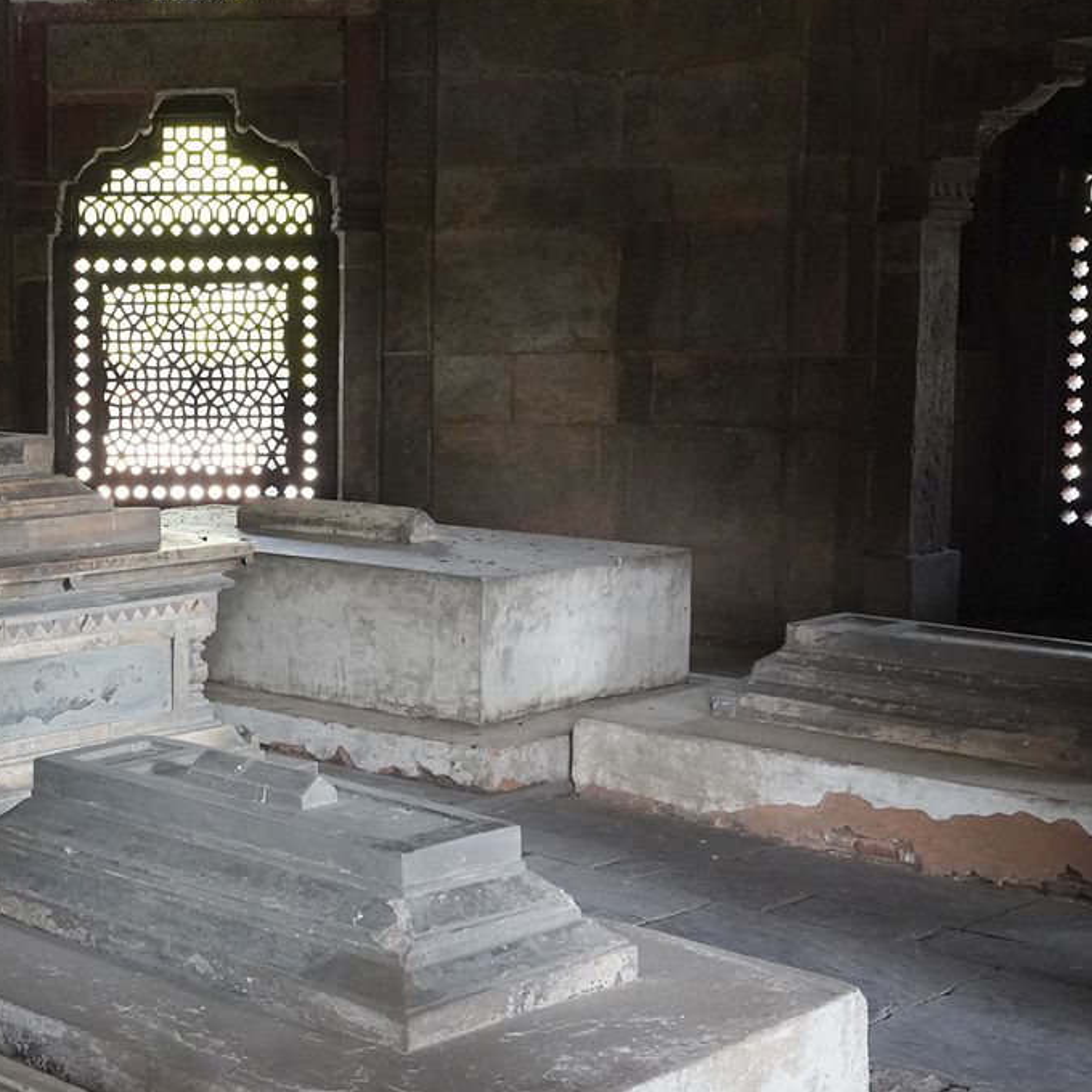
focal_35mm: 60
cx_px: 3
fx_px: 2141
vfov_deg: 28.6
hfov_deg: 27.0
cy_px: 535
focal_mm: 24
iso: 3200
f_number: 5
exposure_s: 1/80
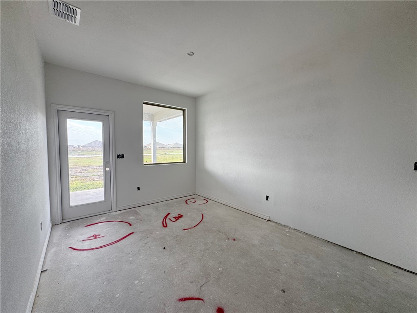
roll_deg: +1.1
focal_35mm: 14
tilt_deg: -3.0
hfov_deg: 102.1
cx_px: 208
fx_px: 169
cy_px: 156
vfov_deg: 85.7
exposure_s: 1/99
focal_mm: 2.22
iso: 80
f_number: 2.2
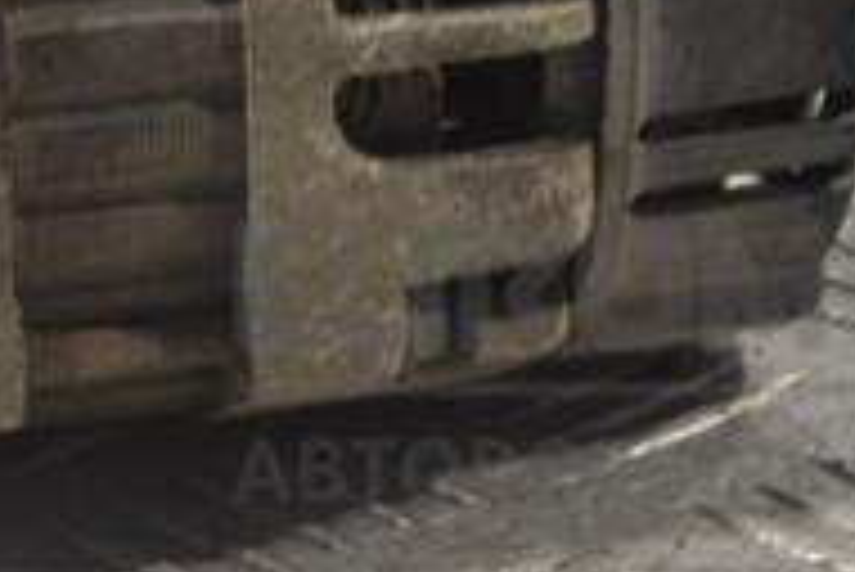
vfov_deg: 6.0
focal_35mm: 227
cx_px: 148
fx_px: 5395
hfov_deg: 9.0
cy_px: -315
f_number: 5.3
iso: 500
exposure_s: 1/60
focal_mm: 48
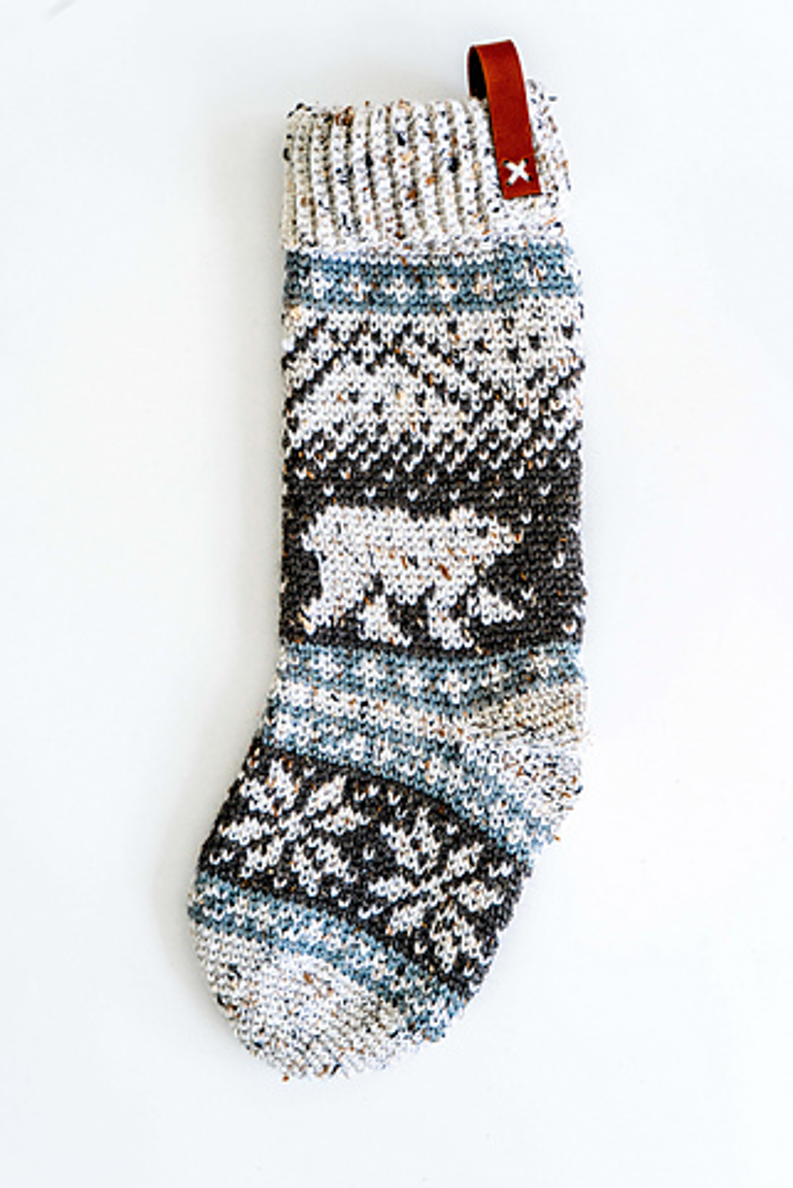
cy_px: 585
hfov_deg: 25.1
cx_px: 399
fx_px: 1783
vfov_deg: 36.9
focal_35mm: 54
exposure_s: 1/250
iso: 800
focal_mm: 52
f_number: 5.6
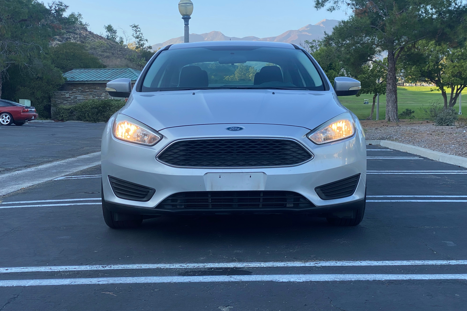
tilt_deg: -3.0
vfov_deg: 24.6
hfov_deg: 36.2
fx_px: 713
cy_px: 146
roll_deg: -1.1
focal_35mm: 55
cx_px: 233
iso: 20
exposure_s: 1/311
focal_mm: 6
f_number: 2
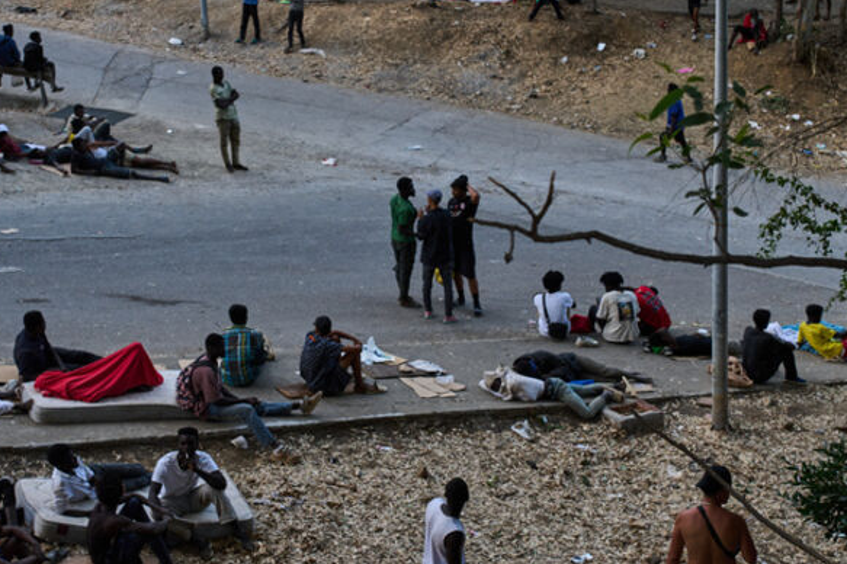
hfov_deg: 30.1
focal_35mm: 67
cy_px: 210
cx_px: 394
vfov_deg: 20.2
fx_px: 1575
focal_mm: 35
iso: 160
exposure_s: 1/100
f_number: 5
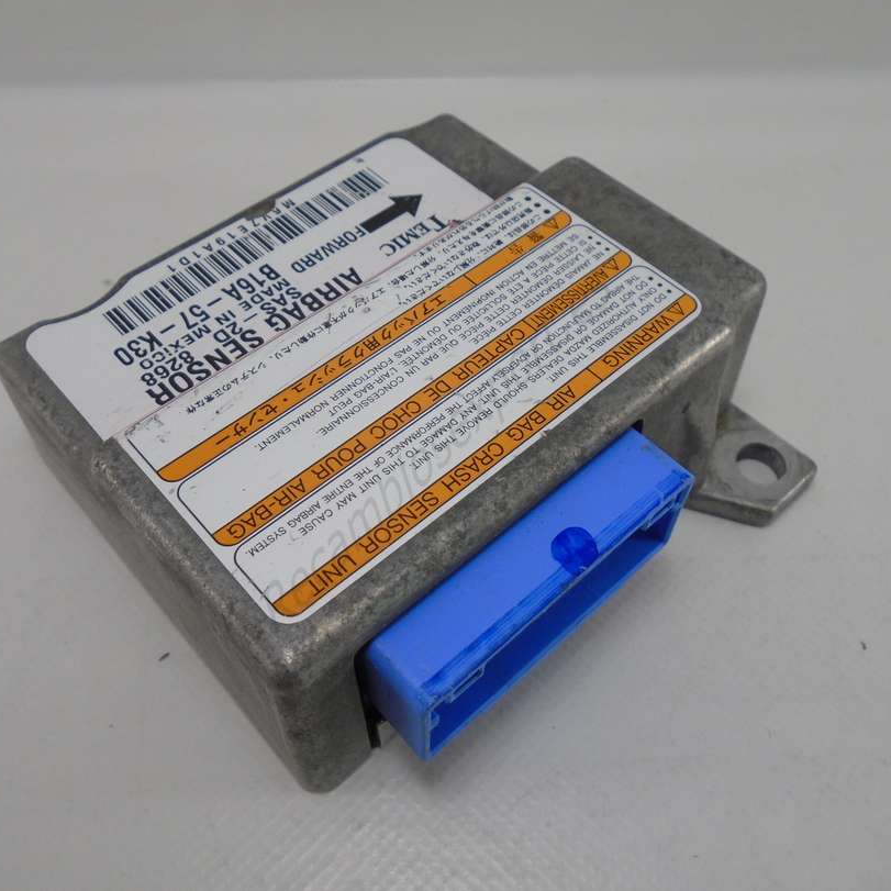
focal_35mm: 31
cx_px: 446
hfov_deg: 52.5
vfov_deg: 52.5
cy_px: 442
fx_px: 903
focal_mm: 4.6
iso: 100
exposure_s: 1/200
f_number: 3.2
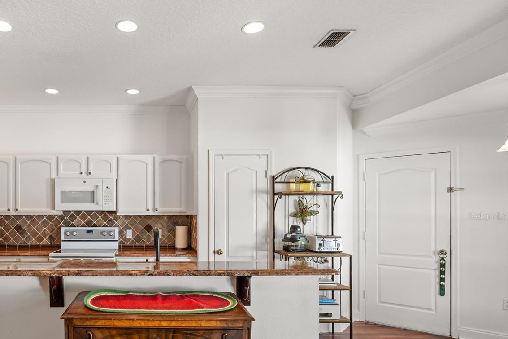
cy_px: 216
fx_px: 339
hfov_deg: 70.5
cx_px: 150
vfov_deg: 52.4
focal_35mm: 24
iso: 2500
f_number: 6.3
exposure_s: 1/30
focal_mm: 17
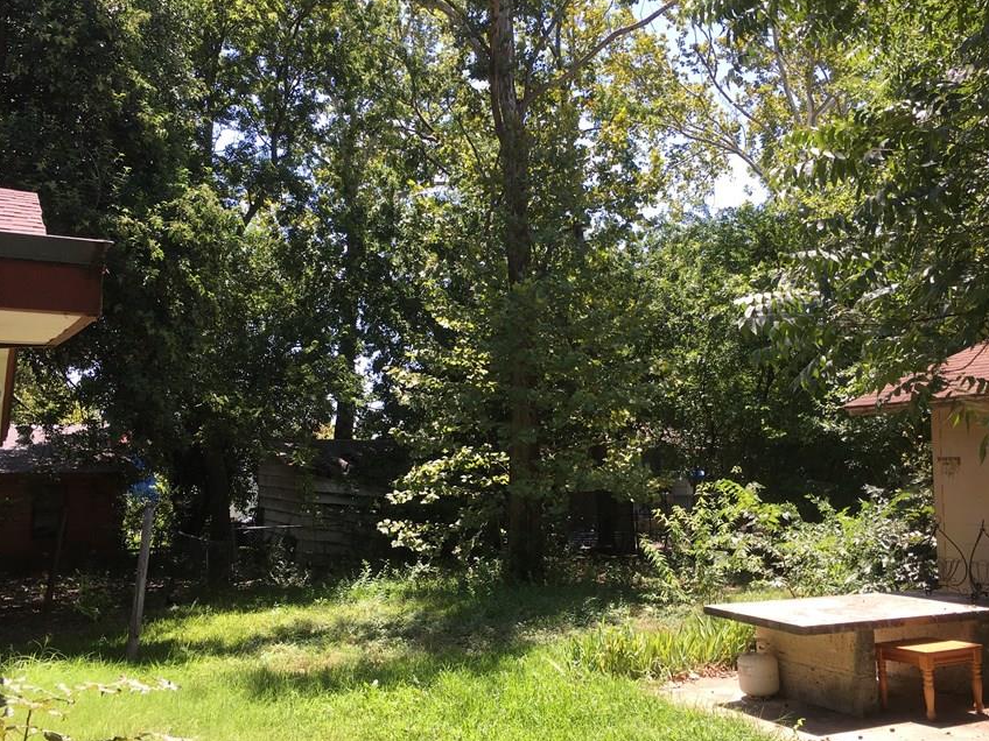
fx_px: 1000
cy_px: 373
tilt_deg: +6.8
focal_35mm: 35
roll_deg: +0.7
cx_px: 481
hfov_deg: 52.6
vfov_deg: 40.7
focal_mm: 4.15
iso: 25
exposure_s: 1/455
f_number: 2.2
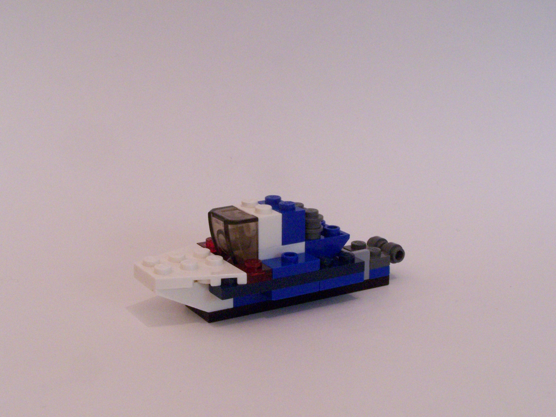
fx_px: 948
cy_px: 208
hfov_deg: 32.7
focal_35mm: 59
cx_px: 278
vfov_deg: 24.8
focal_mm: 9.8
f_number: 7.1
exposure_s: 1/8
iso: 400
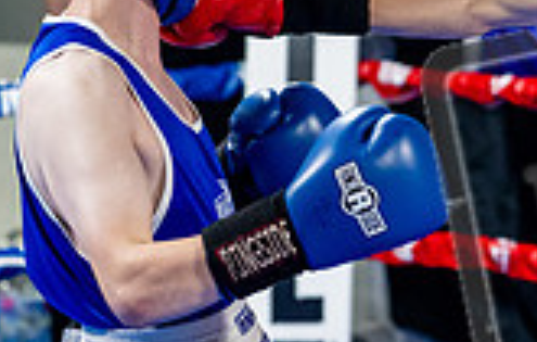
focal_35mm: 272
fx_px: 4001
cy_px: 177
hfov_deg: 7.7
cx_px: 510
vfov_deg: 4.9
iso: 4000
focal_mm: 68
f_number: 2
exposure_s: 1/1000
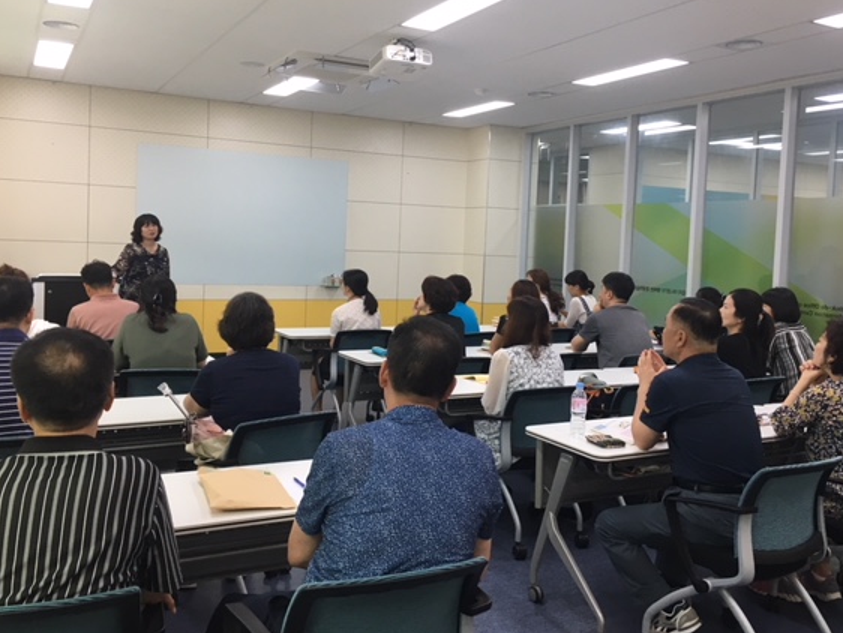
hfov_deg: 55.3
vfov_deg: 42.9
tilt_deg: -3.3
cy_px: 280
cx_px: 426
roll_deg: -2.7
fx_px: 804
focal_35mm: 33
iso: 32
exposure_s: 1/30
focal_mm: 4.15
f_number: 2.2
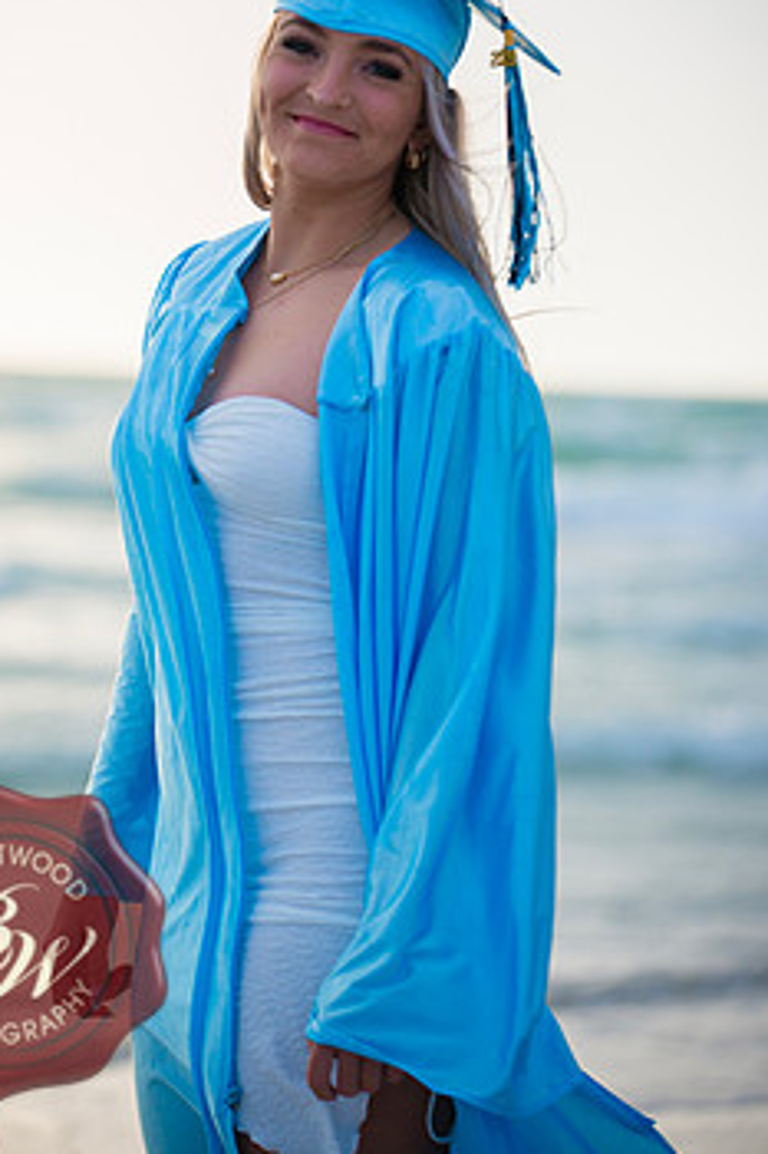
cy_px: 429
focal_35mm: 144
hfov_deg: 9.5
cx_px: 320
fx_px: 4612
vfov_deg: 14.2
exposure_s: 1/2500
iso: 100
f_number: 2.8
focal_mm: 112
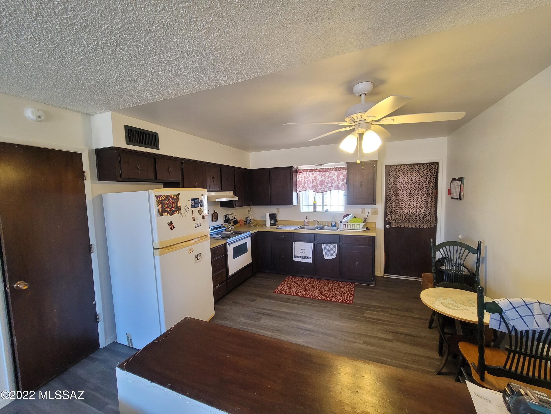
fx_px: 207
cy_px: 207
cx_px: 276
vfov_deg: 89.9
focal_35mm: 13
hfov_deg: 106.2
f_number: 2.2
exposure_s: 1/60
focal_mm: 2.2
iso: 320
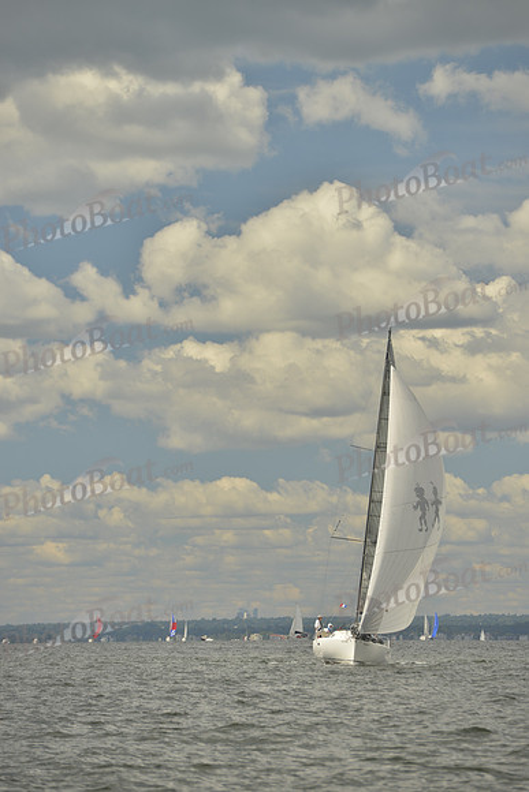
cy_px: 396
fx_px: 4405
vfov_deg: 10.3
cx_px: 264
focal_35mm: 200
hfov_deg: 6.9
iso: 200
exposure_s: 1/640
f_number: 6.3
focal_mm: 200
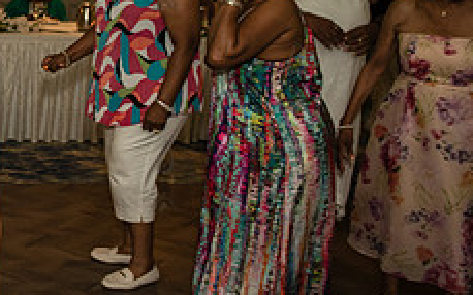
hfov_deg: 28.4
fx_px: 799
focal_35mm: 62
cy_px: 75
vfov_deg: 20.8
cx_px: -103
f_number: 3.5
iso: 1600
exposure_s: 1/160
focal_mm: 24
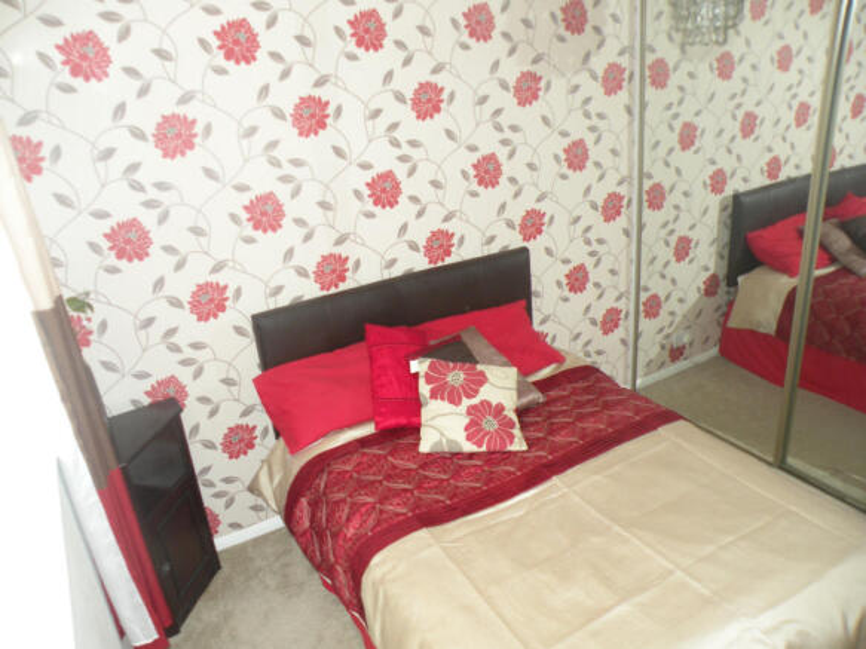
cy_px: 324
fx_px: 675
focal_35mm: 27
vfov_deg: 51.3
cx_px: 433
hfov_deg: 65.3
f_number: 2.8
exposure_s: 1/30
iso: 88
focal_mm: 4.7
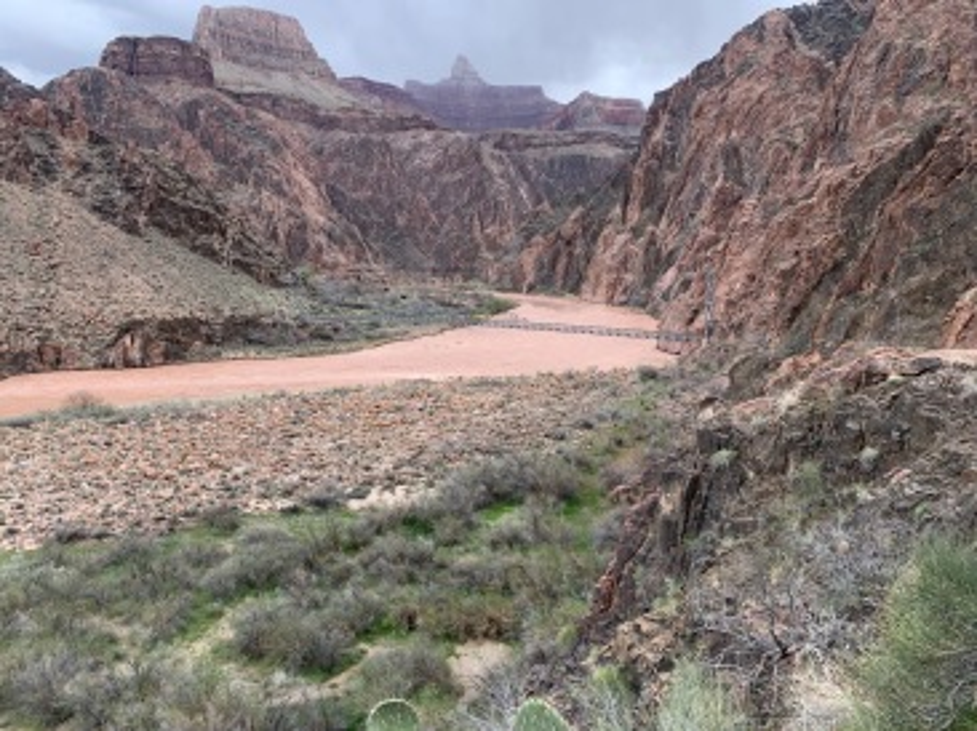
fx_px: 733
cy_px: 366
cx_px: 488
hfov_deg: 67.3
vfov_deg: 53.0
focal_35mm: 26
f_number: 1.8
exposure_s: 1/381
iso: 25
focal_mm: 4.25
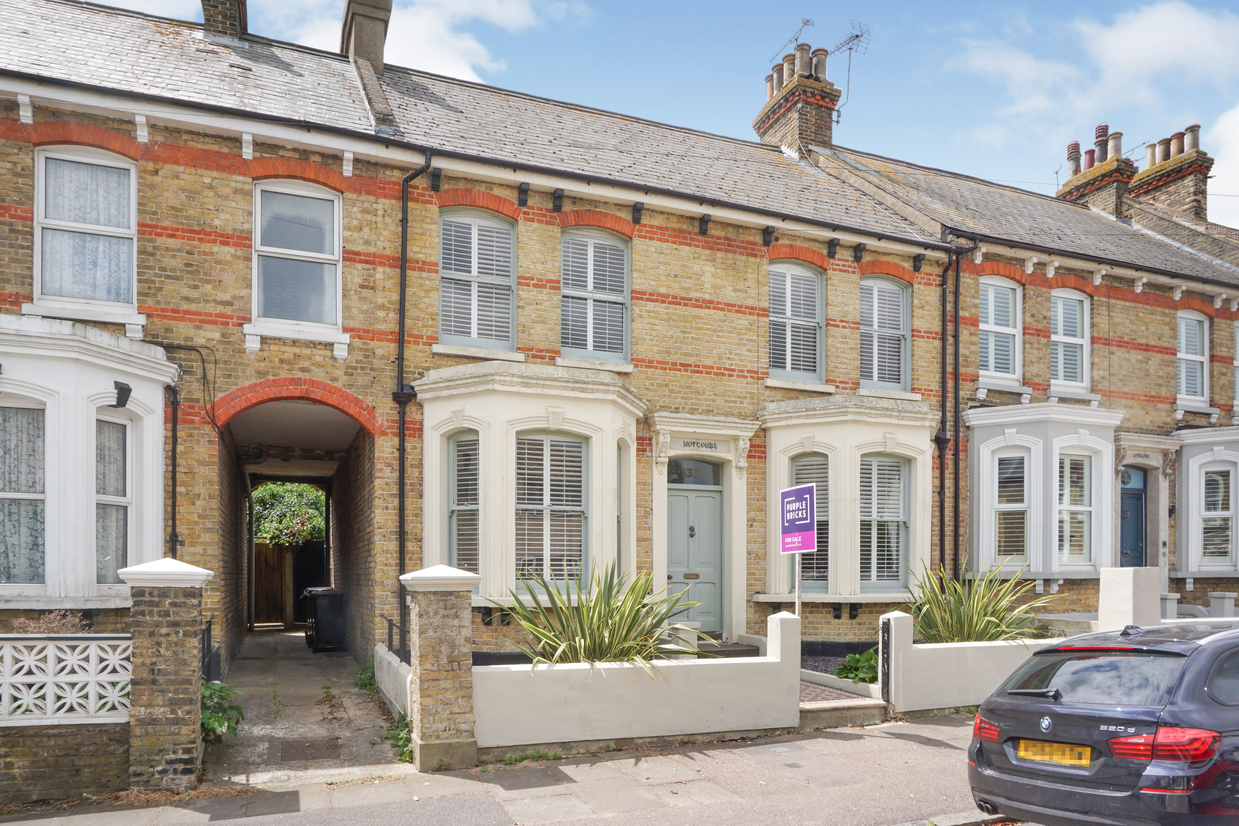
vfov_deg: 53.1
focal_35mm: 24
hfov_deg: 73.7
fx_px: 826
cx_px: 620
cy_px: 413
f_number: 13
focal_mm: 16
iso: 100
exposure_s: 1/125
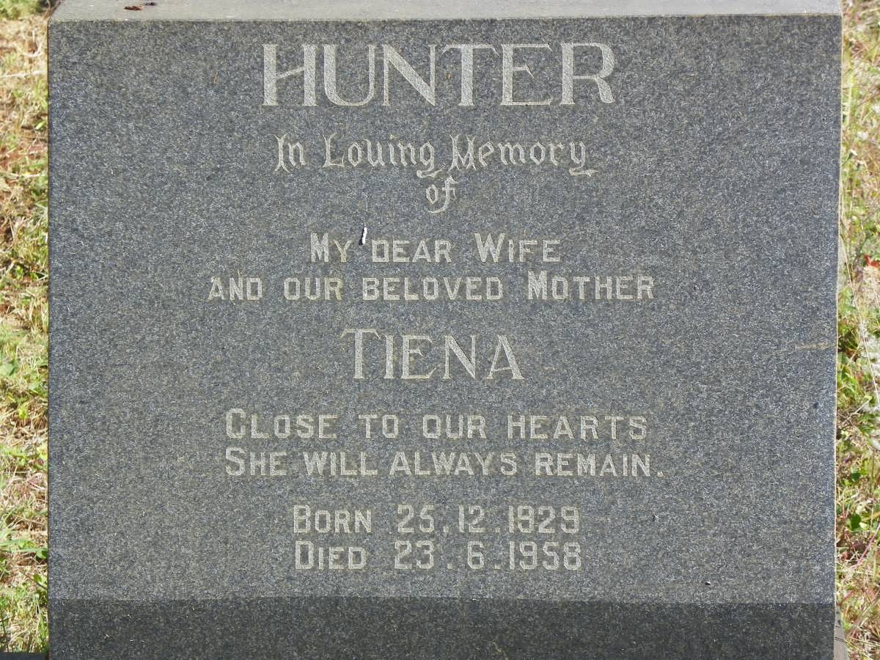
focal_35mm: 126
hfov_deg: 15.6
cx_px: 440
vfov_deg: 11.8
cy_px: 330
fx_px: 3203
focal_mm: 22.4
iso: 64
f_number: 4.5
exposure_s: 1/200
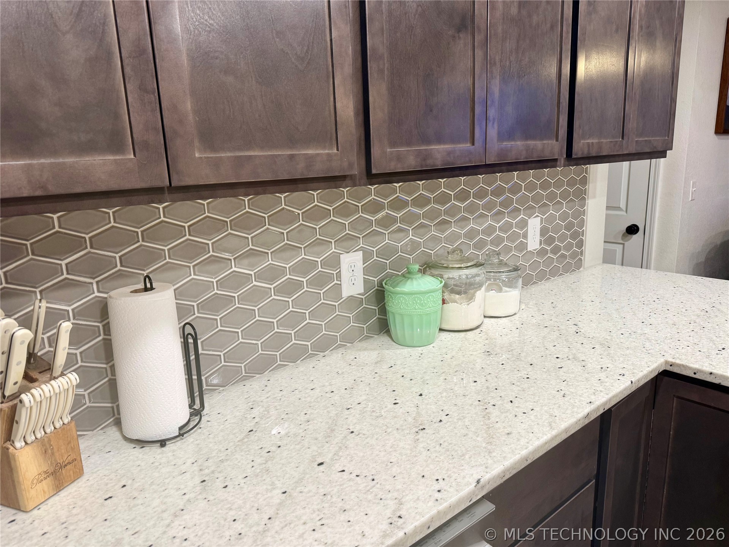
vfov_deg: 56.8
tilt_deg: -12.5
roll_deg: +2.5
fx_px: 505
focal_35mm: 24
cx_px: 364
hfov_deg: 71.6
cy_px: 274
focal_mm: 6.76
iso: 125
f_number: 1.78
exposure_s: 1/60
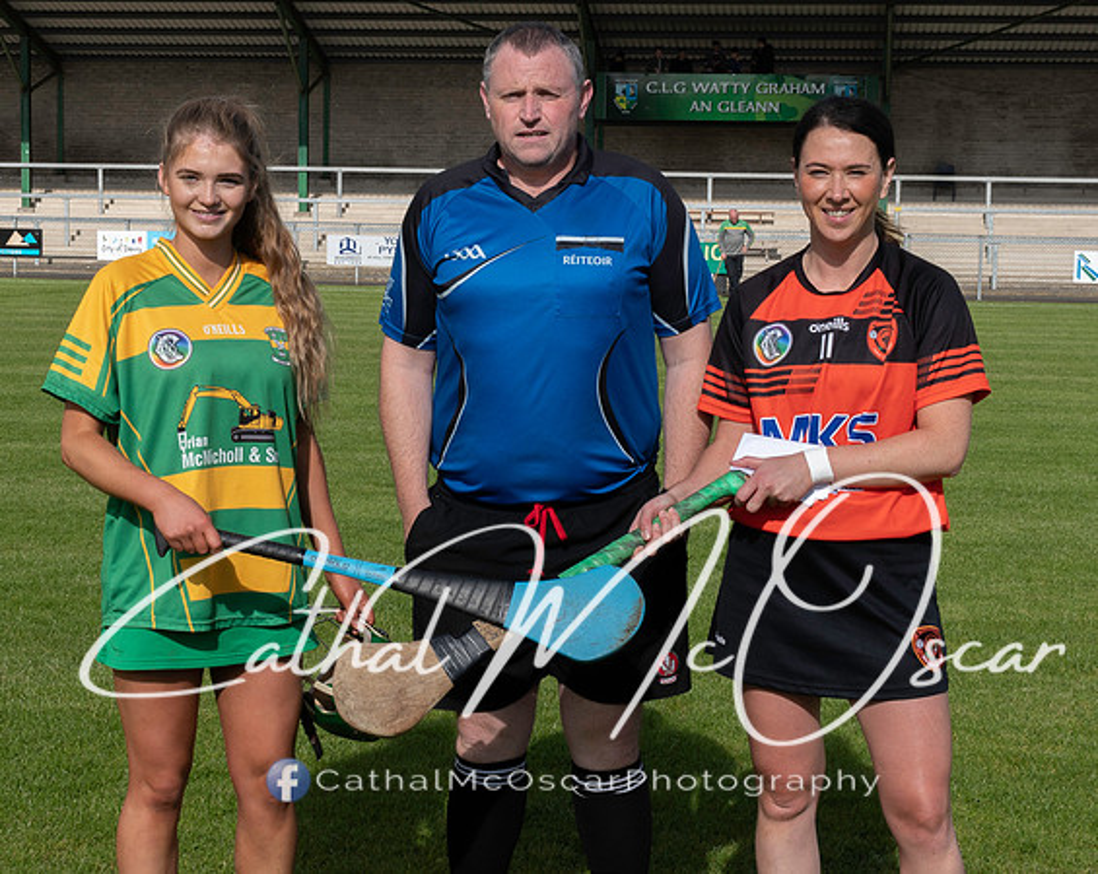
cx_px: 510
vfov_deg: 20.1
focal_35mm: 76
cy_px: 485
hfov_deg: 25.2
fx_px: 2460
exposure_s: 1/100
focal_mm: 29
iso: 110
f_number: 8
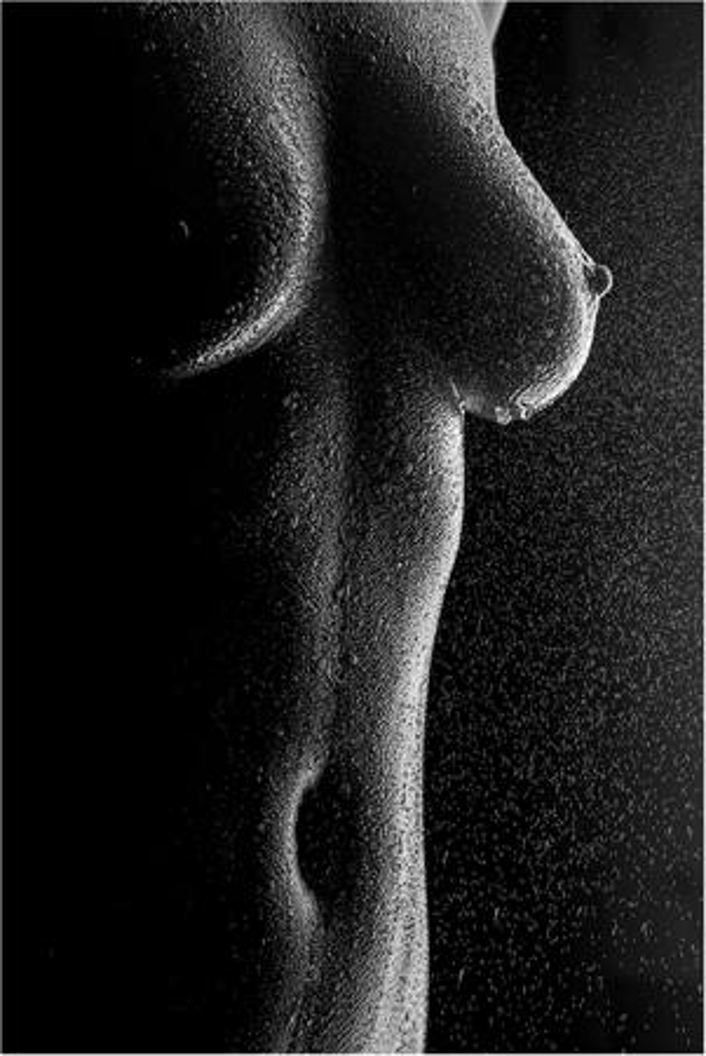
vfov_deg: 19.4
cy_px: 528
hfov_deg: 13.1
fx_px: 3081
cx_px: 353
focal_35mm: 105
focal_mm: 105
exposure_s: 1/160
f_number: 7.1
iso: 100
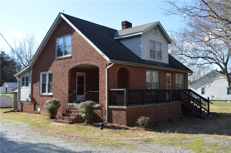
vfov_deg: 36.8
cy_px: 76
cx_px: 116
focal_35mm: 36
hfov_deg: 53.2
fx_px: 231
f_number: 6.3
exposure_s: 1/160
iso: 100
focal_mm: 24
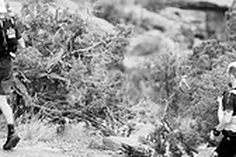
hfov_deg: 2.9
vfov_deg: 1.9
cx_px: 48
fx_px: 4648
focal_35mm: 709
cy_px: 25
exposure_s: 1/2500
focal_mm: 200
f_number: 3.2
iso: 3200
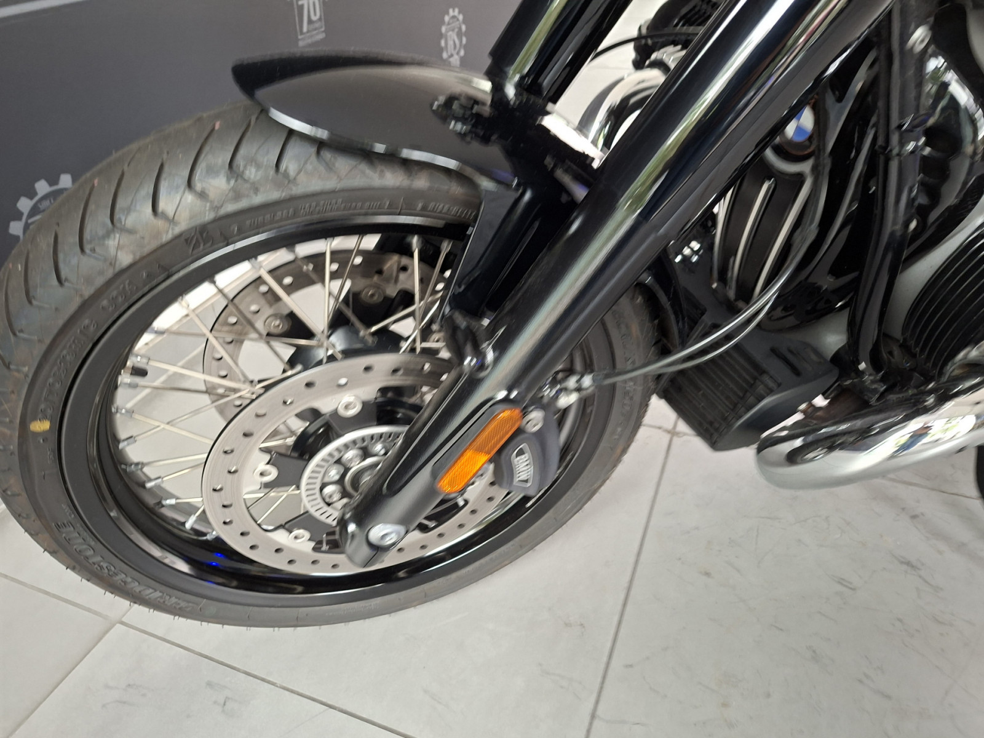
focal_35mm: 23
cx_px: 492
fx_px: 654
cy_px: 369
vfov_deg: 58.9
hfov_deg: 73.9
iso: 320
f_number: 1.8
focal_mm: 5.54
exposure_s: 1/30
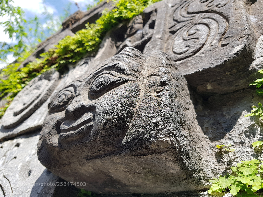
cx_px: 132
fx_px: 198
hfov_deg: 67.3
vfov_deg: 53.1
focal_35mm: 26
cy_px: 98
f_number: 1.7
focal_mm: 4.2
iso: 40
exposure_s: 1/920
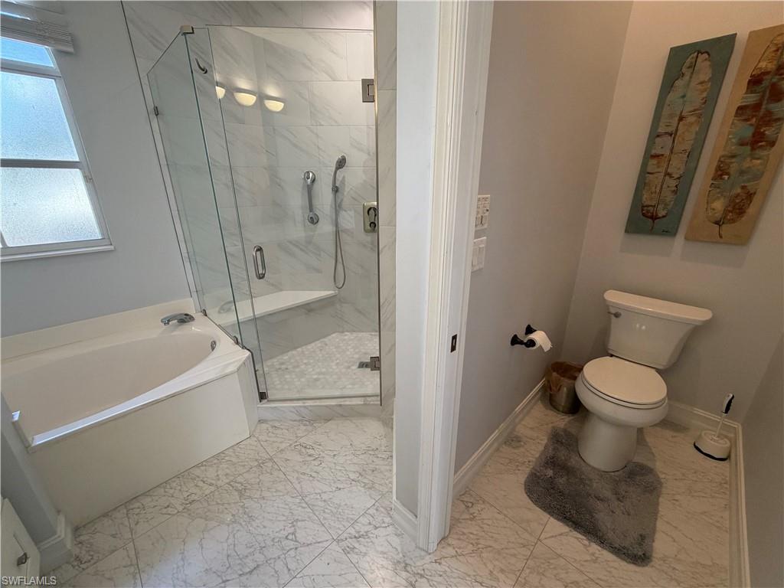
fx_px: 317
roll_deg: +1.0
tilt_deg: -19.8
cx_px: 392
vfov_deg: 85.7
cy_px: 294
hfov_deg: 102.1
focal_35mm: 14
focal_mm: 2.22
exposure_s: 1/120
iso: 200
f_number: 2.2
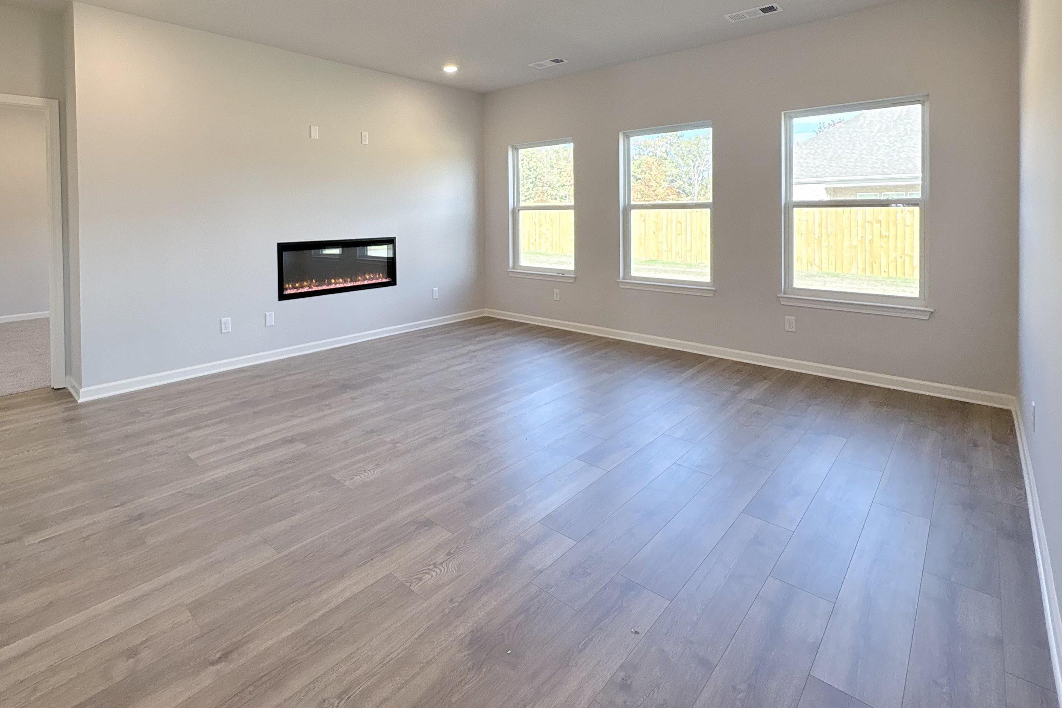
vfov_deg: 65.1
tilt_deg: -0.8
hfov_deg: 89.4
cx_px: 457
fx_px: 531
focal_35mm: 18
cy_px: 221
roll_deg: +0.7
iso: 100
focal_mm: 2.22
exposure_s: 1/134
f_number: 2.2
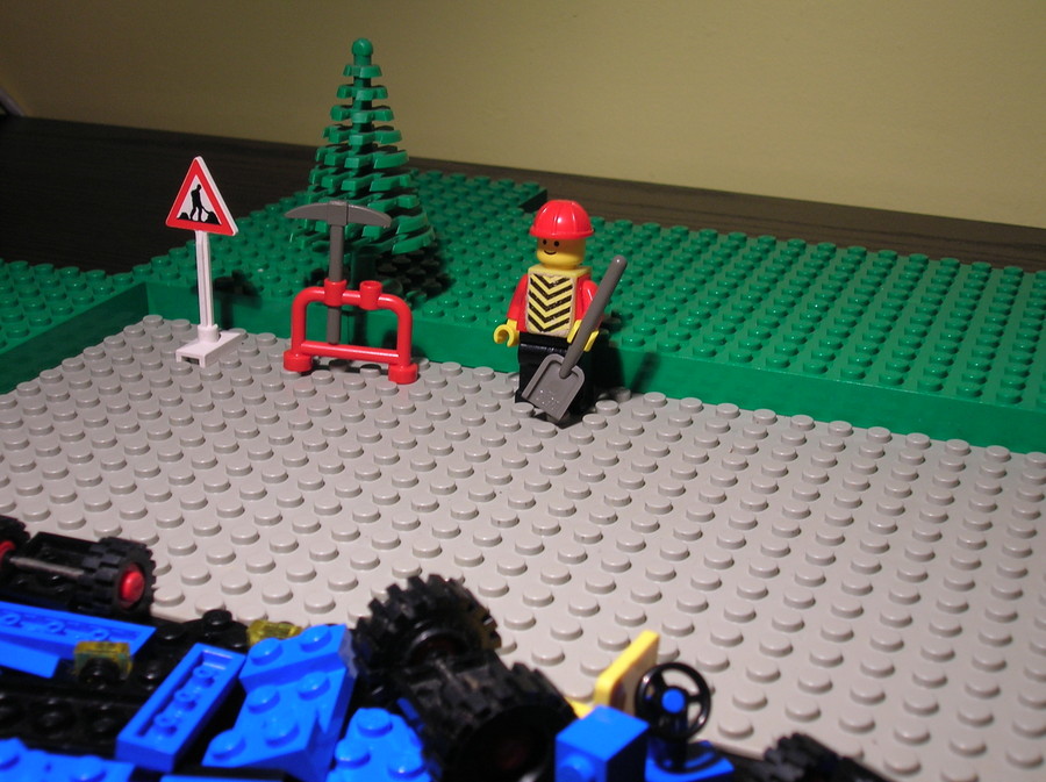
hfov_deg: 38.2
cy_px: 391
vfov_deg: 29.1
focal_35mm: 50
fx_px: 1509
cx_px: 523
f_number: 3.3
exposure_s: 1/14
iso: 50
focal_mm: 8.4
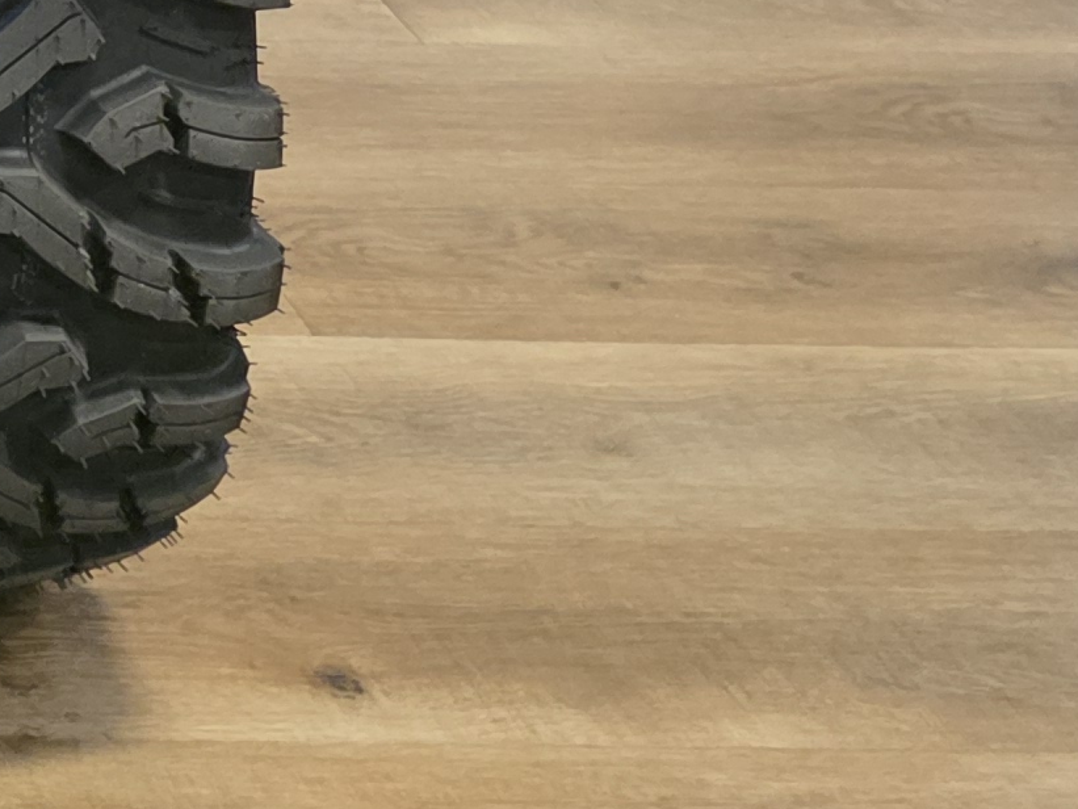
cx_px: -1259
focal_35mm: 112
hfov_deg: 14.0
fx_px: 3488
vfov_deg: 11.3
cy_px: -1072
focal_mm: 6.3
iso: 1250
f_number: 1.7
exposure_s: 1/120
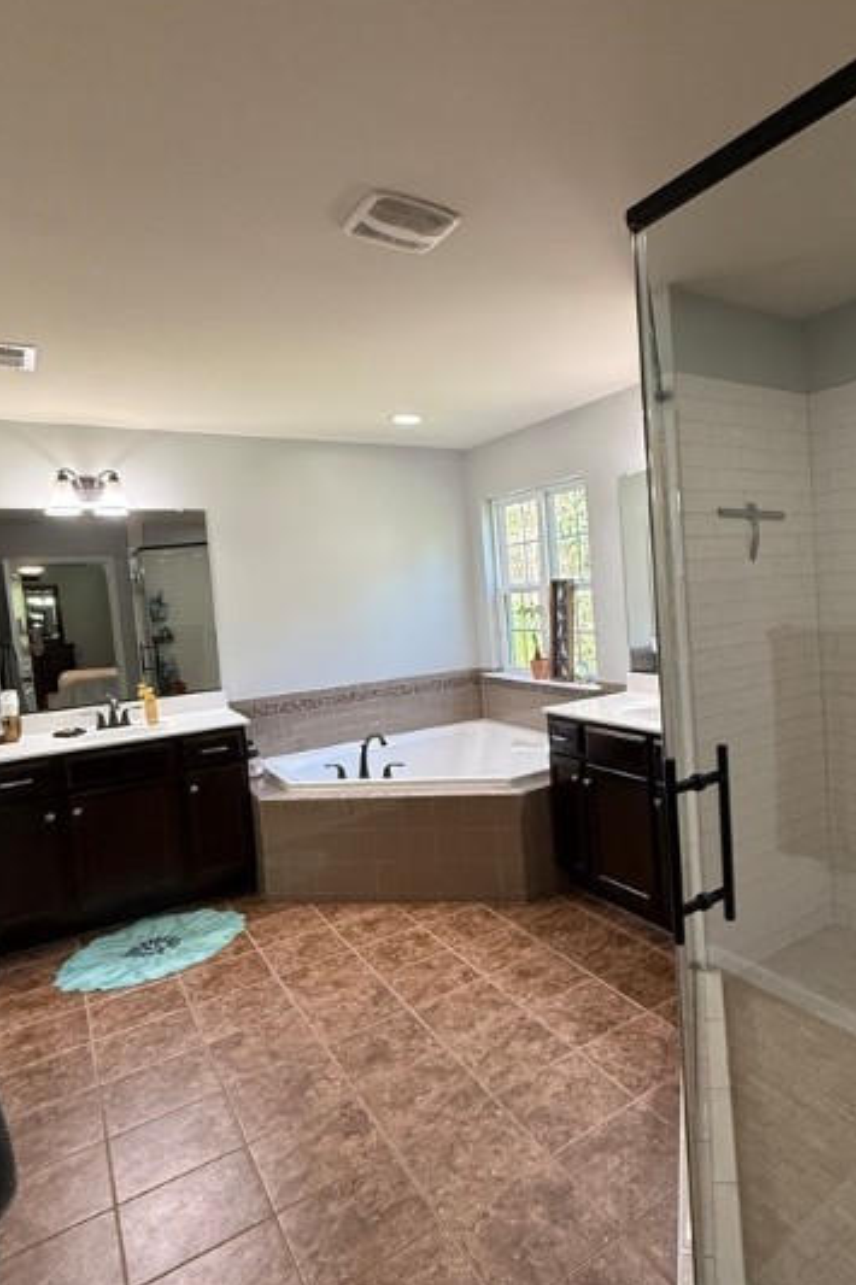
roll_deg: +3.0
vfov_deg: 81.2
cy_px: 622
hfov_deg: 57.4
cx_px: 608
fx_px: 749
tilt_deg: -2.8
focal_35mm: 21
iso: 250
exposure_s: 1/120
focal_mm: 2.22
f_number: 2.2
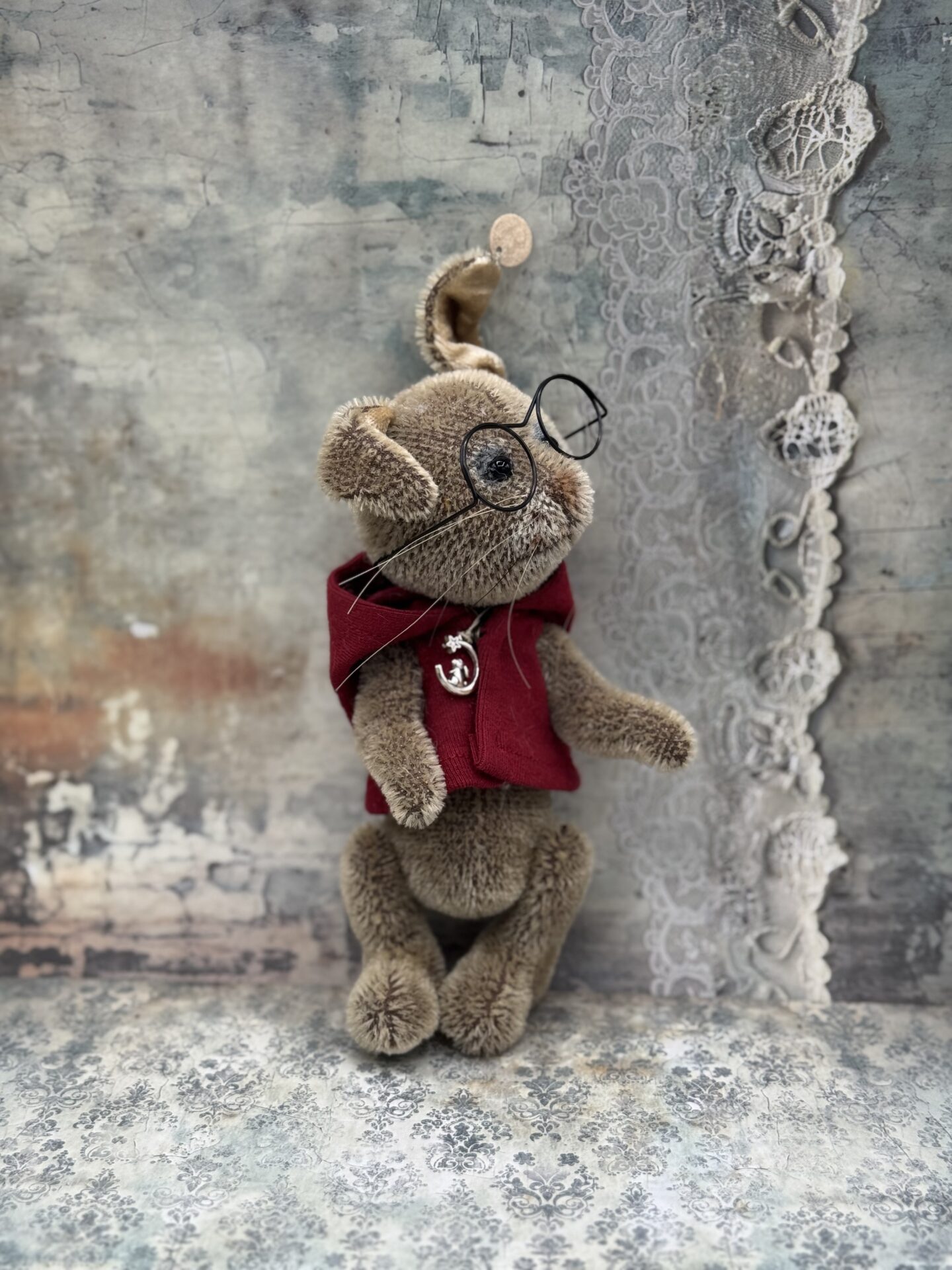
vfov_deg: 39.7
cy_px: 635
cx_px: 476
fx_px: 1760
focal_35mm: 48
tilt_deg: -15.6
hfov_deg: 30.3
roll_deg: -0.7
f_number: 1.78
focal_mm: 6.76
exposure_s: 1/121
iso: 64
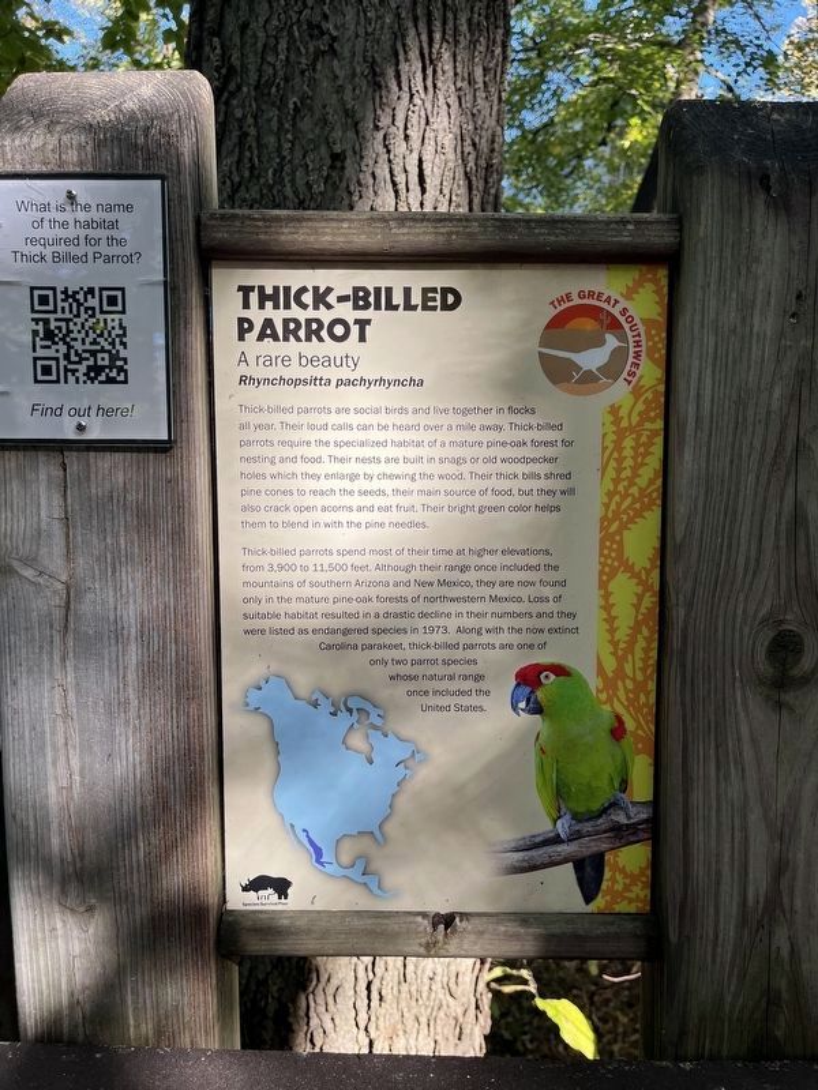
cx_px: 409
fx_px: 819
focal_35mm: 26
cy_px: 545
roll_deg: -1.9
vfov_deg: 67.3
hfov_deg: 53.1
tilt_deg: -6.3
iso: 50
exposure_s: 1/499
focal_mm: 5.1
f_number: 1.6
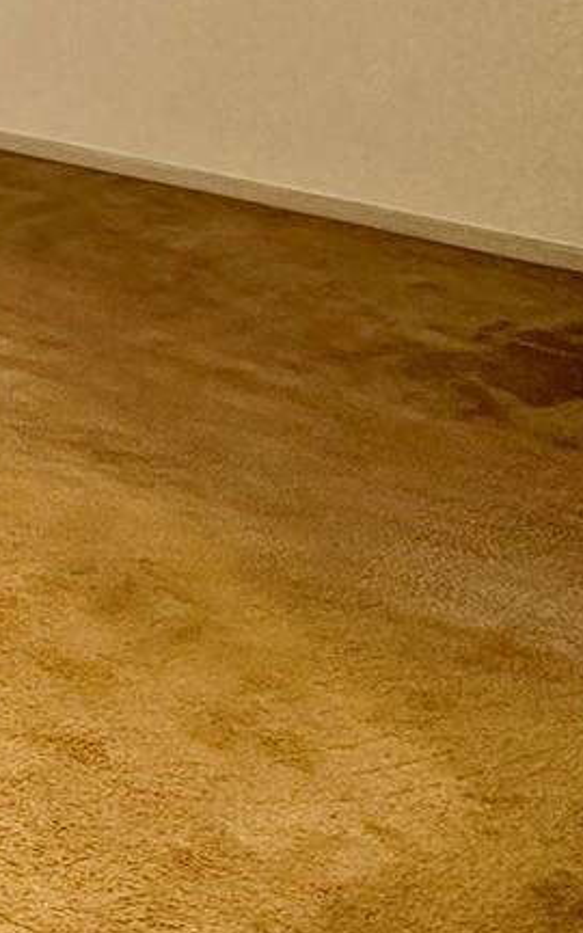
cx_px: -849
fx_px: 1398
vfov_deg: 35.5
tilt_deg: -14.1
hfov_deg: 14.4
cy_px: 160
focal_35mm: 55
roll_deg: -0.5
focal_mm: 2.22
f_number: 2.2
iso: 250
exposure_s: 1/120
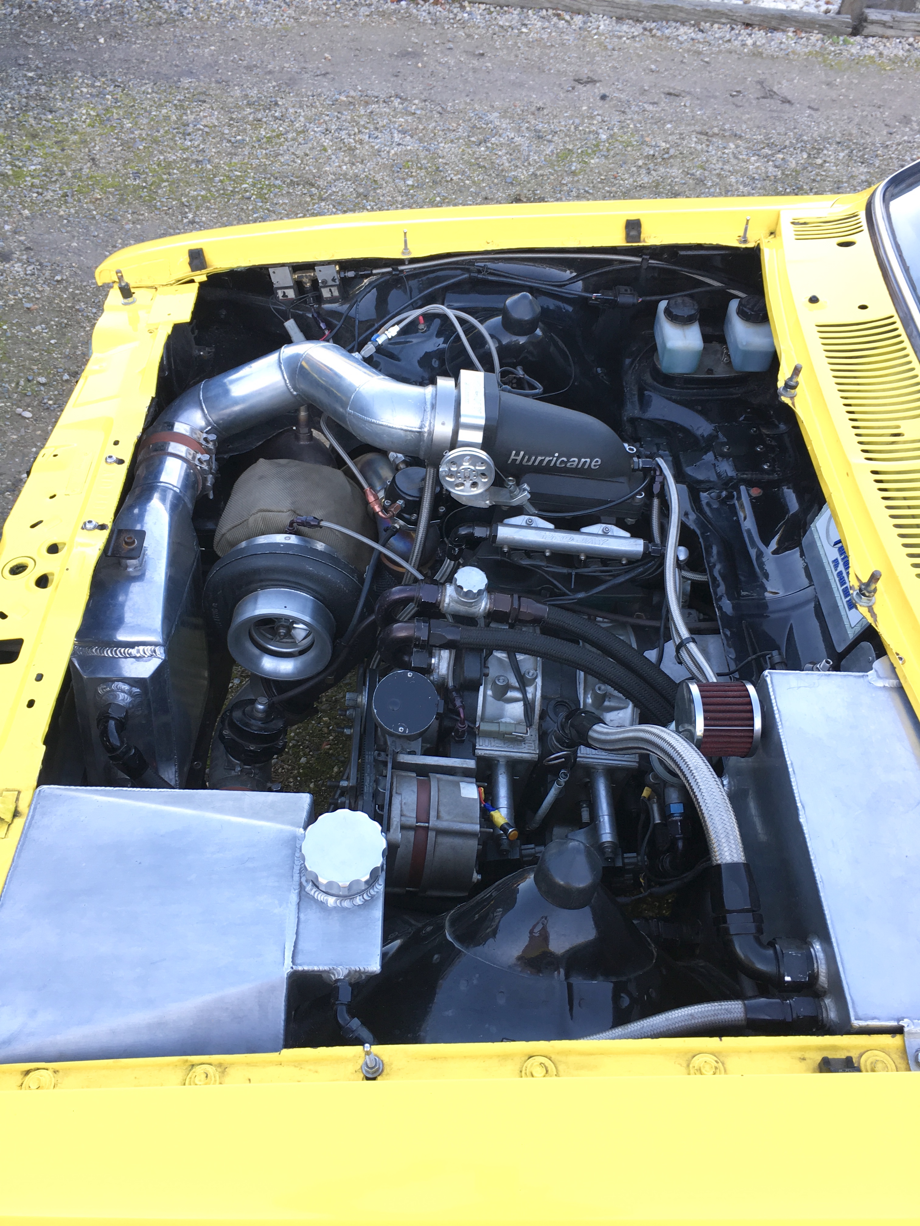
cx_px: 460
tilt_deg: -45.0
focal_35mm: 29
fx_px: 1028
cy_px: 613
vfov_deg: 61.7
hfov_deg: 48.2
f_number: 2.2
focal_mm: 4.15
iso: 32
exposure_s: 1/50
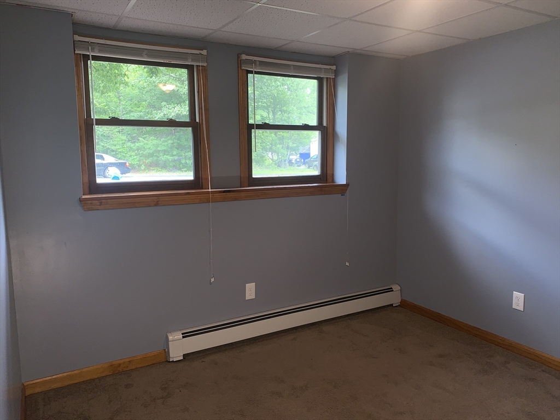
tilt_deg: -7.7
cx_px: 280
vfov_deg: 53.1
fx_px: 421
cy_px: 210
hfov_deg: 67.3
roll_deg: +0.5
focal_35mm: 26
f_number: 1.8
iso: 25
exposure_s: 1/37
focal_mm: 4.25
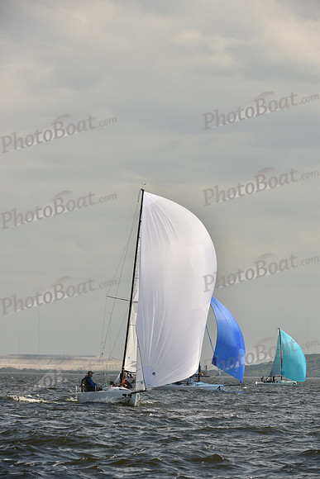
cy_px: 240
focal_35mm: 200
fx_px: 2665
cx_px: 160
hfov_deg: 6.9
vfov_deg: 10.3
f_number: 8
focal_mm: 200
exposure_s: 1/1250
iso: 250
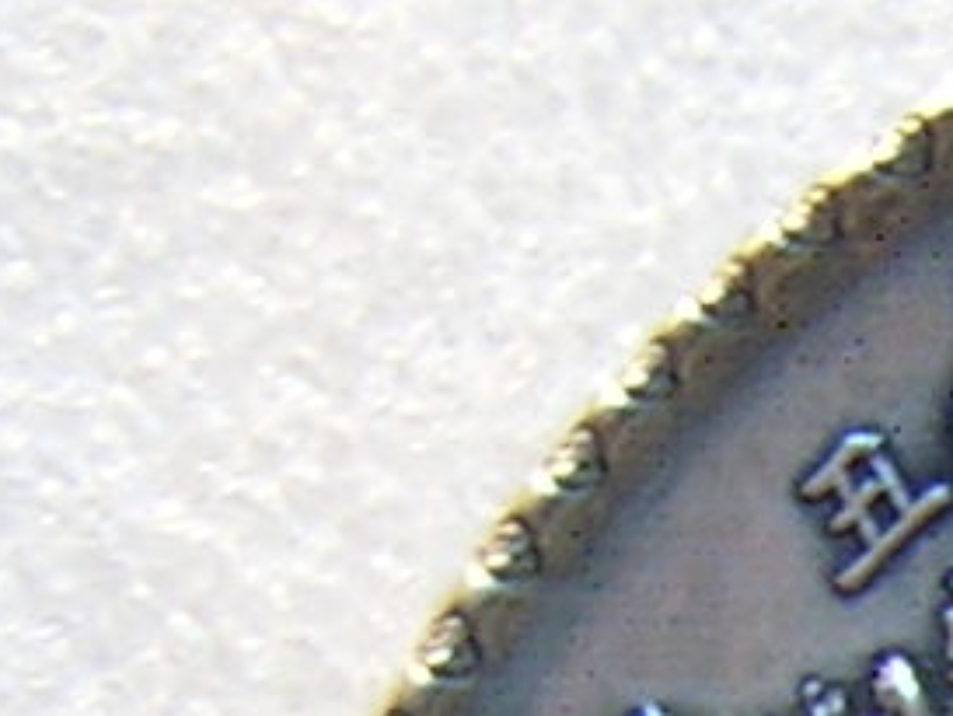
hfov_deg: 8.9
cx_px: 1878
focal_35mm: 211
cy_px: 1449
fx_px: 5812
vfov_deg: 6.8
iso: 50
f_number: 2.6
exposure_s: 1/13.2
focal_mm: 4.7
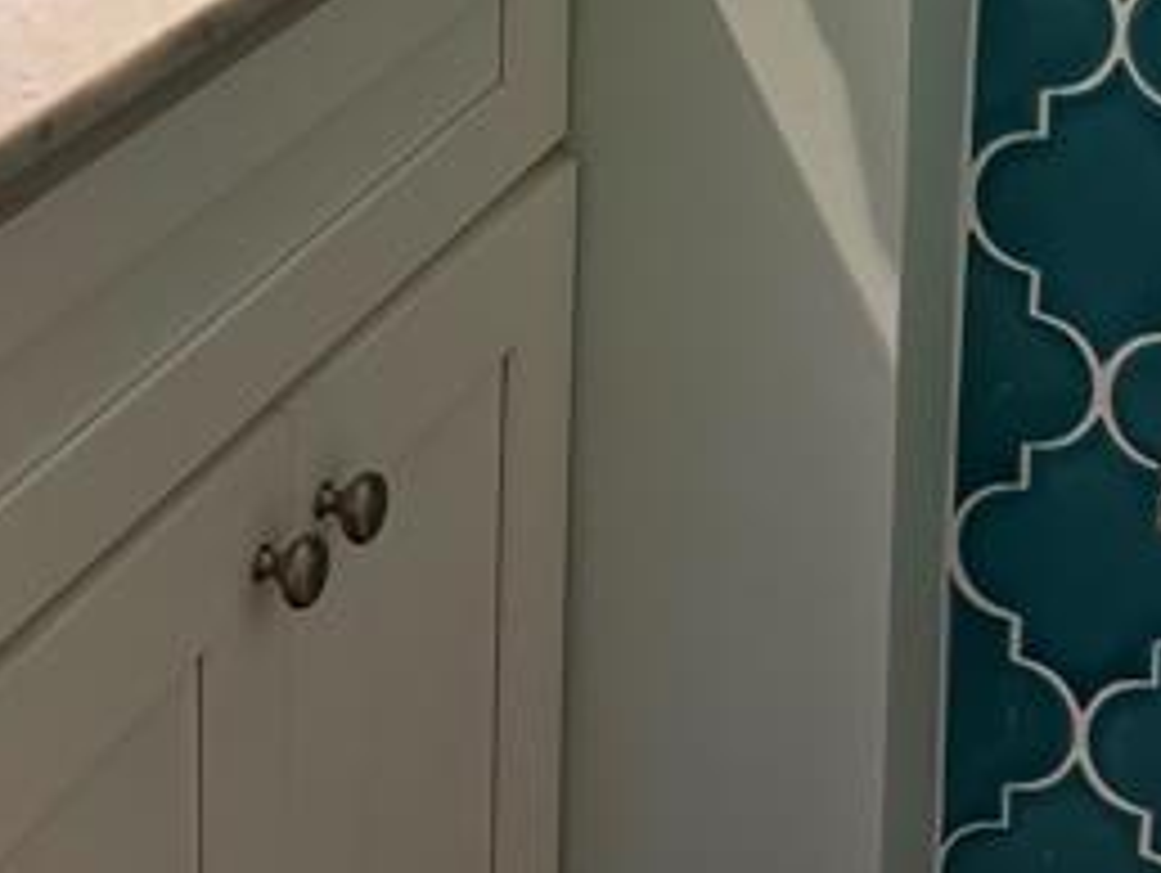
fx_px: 3458
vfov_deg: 13.9
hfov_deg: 19.0
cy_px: -230
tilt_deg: -15.7
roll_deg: -1.8
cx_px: 742
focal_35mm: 103
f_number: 1.5
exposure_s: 1/60
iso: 100
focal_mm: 5.7
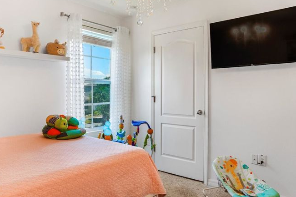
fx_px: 214
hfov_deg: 69.4
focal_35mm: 26
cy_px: 93
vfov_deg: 49.5
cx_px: 155
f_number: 5
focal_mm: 16
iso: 640
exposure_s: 1/200
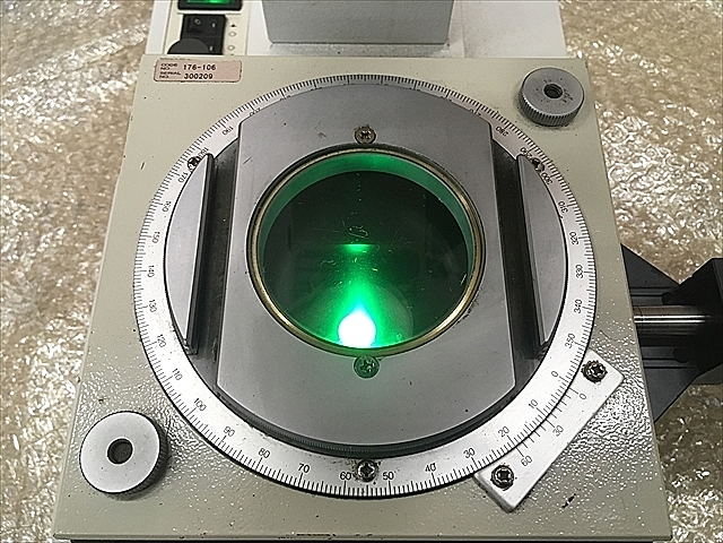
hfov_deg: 61.7
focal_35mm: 29
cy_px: 272
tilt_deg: -66.8
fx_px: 606
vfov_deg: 48.2
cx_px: 362
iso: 80
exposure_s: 1/30
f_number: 2.2
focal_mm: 4.15
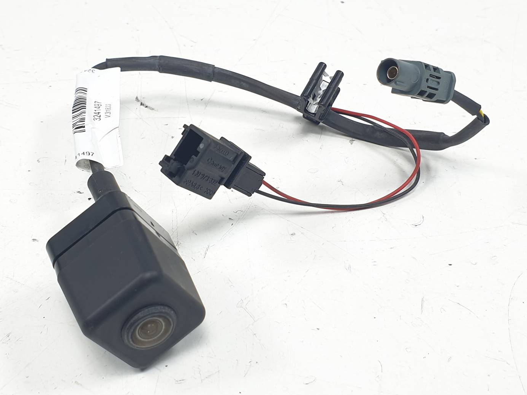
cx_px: 256
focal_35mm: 27
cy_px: 192
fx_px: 411
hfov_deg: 65.3
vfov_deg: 51.3
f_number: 2.4
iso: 50
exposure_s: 1/146
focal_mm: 4.3
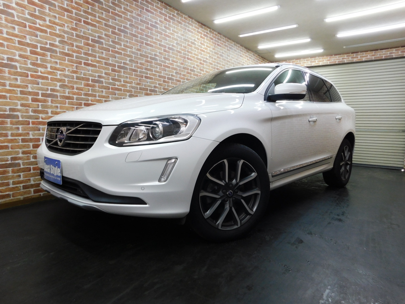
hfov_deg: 73.9
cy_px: 152
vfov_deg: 58.9
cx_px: 202
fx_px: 269
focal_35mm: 23
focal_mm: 4
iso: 200
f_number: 3
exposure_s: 1/30
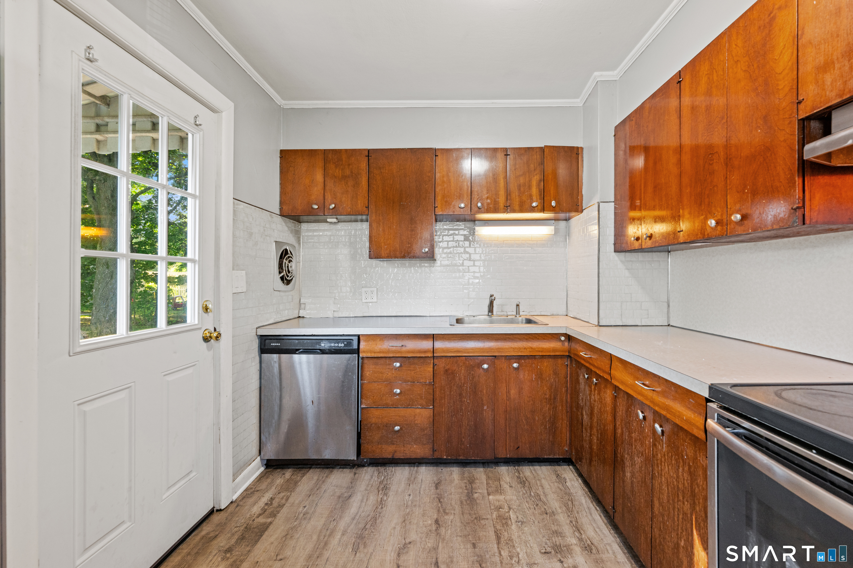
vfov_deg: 81.2
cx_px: 426
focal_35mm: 14
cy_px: 284
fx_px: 332
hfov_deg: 104.3
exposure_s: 1/5
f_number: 8
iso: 250
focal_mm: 14
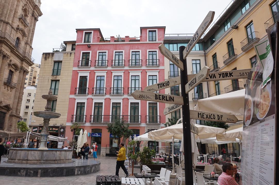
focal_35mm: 26
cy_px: 92
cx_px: 140
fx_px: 197
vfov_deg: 50.3
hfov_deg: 70.5
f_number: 9
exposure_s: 1/80
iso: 100
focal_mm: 17
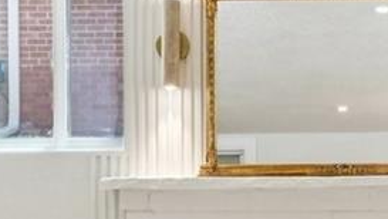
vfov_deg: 13.1
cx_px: 277
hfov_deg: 23.0
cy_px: 179
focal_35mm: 92
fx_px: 947
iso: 800
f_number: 8
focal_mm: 10
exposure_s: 1/20
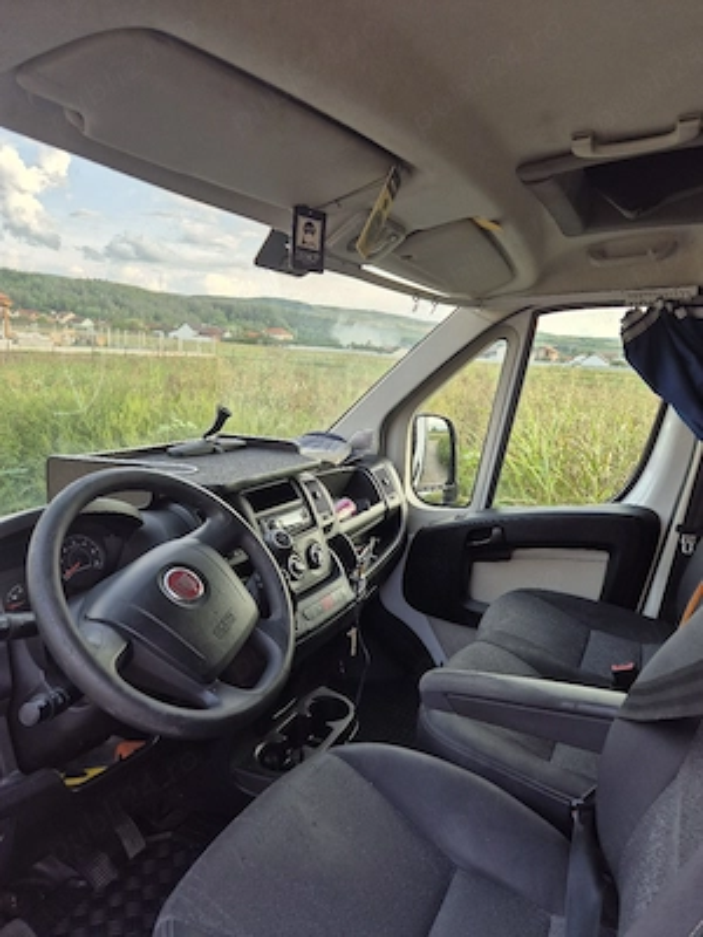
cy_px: 468
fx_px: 623
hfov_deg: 58.9
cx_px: 352
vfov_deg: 73.9
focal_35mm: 23
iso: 25
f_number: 1.8
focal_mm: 5.4
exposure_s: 1/227
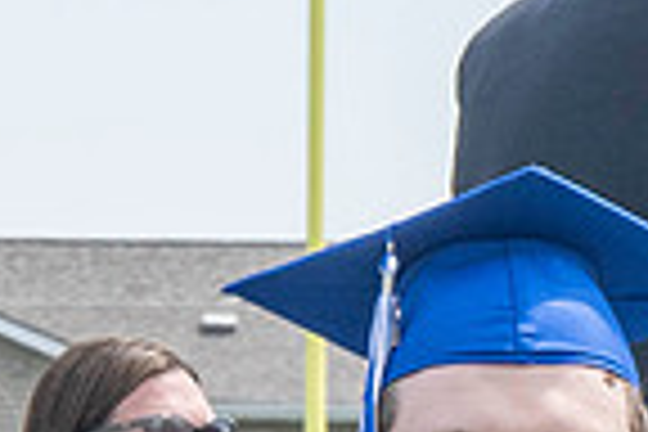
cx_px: -84
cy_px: 662
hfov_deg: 2.7
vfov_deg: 1.8
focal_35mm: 773
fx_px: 13913
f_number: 13
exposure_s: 1/250
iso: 200
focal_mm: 70
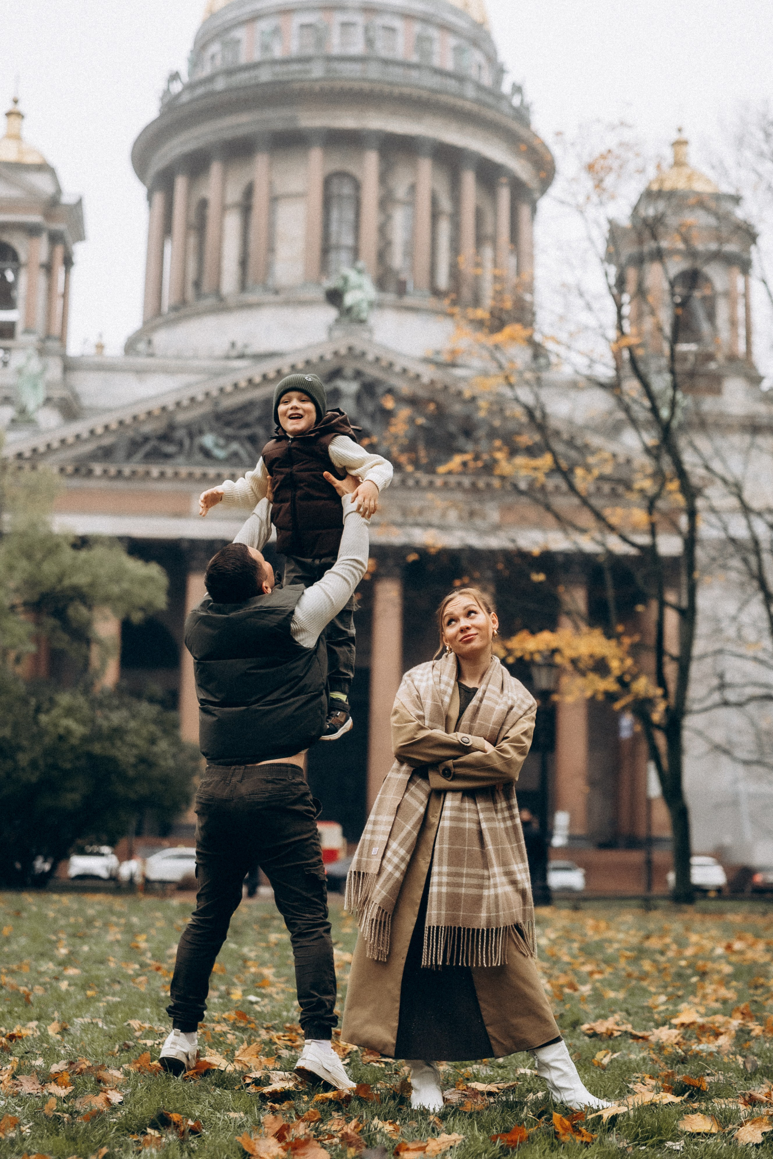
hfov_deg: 26.0
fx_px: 1675
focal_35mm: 52
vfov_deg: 38.2
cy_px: 580
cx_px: 386
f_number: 1.4
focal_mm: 35
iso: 800
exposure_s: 1/4000
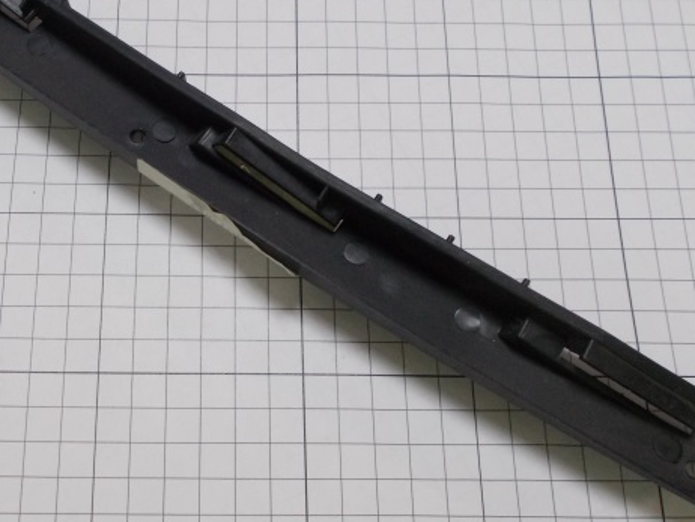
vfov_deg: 39.5
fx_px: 723
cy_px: 209
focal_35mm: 36
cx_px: 307
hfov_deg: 51.2
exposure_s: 1/25
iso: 180
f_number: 3.2
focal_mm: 4.6
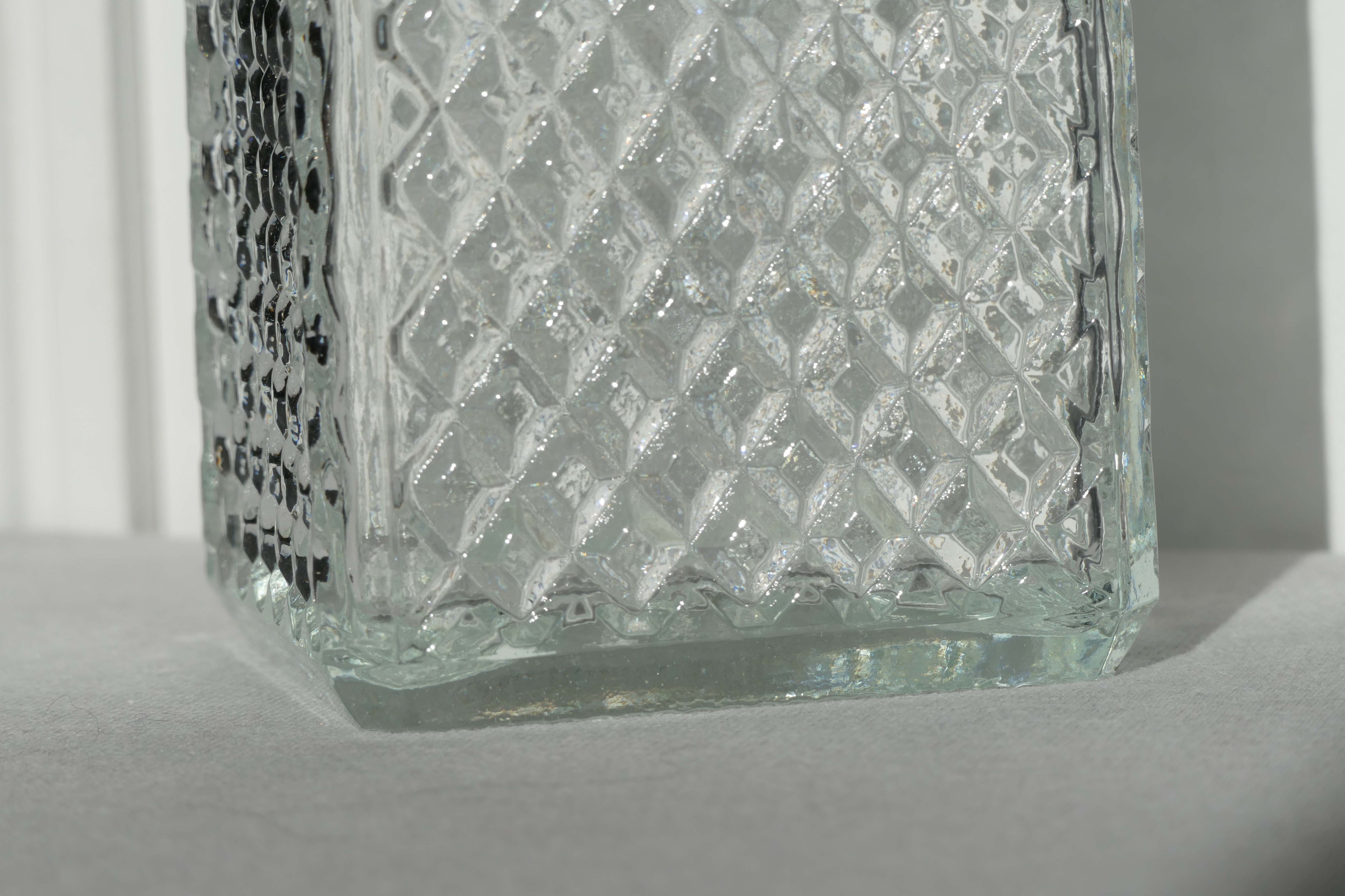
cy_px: 448
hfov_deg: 11.1
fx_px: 6949
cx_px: 672
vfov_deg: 7.4
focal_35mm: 186
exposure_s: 1/1600
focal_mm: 67.72
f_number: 6.3
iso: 125
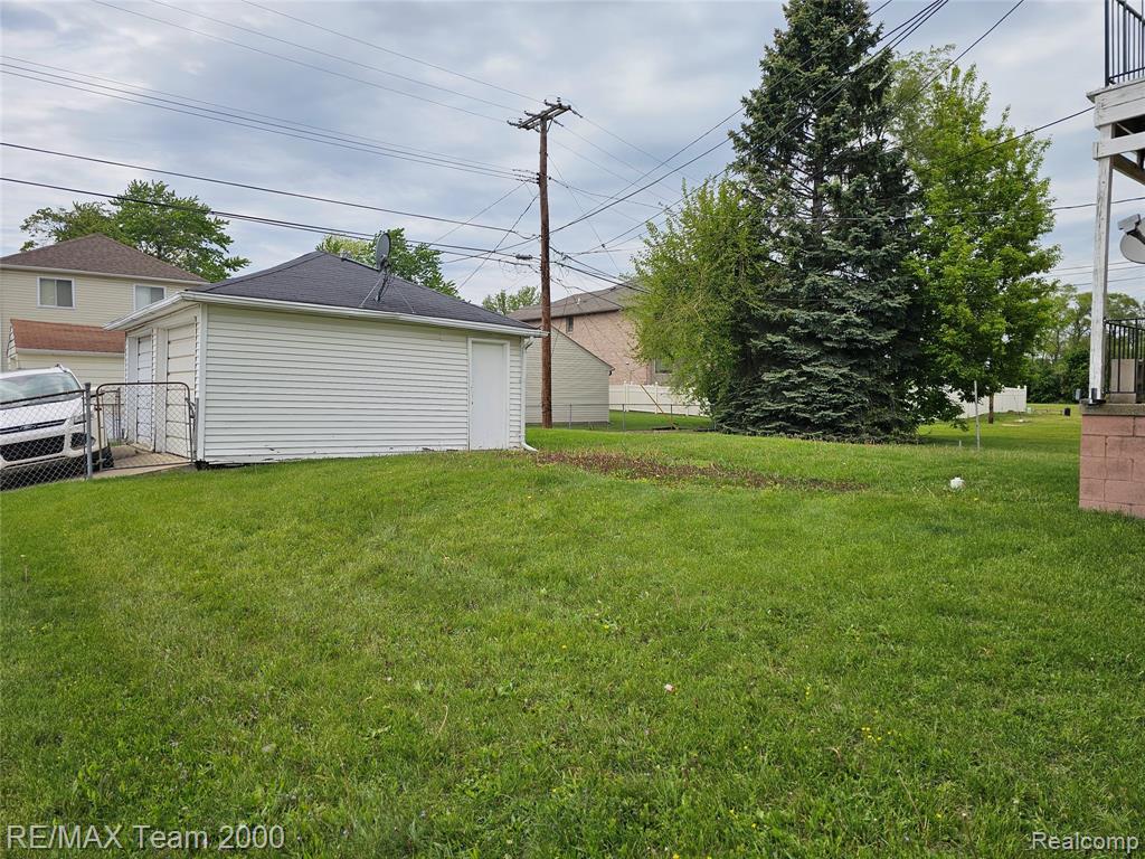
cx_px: 572
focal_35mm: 23
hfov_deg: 73.9
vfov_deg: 58.9
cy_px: 430
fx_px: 761
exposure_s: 1/1024
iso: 10
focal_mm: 6.3
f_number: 1.7
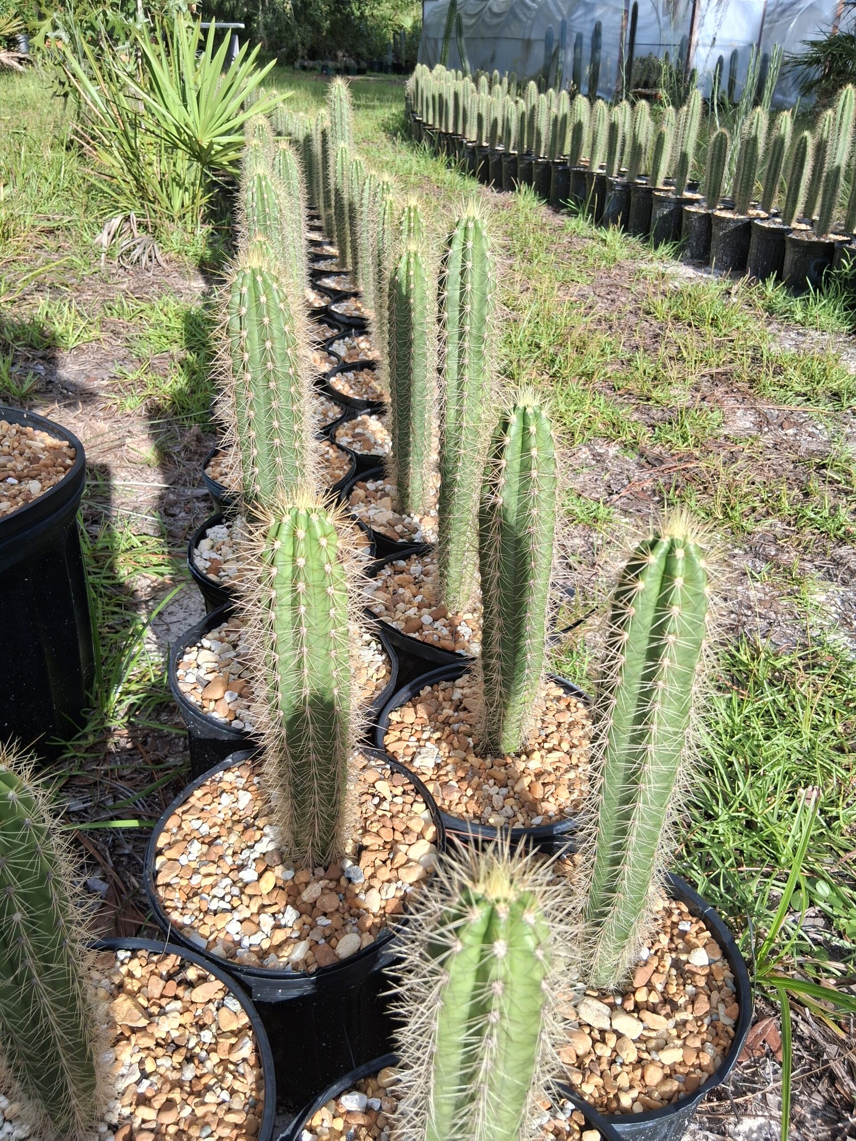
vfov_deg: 67.3
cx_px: 428
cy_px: 570
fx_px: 857
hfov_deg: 53.1
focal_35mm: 26
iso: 25
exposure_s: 1/310
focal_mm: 3.98
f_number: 1.8
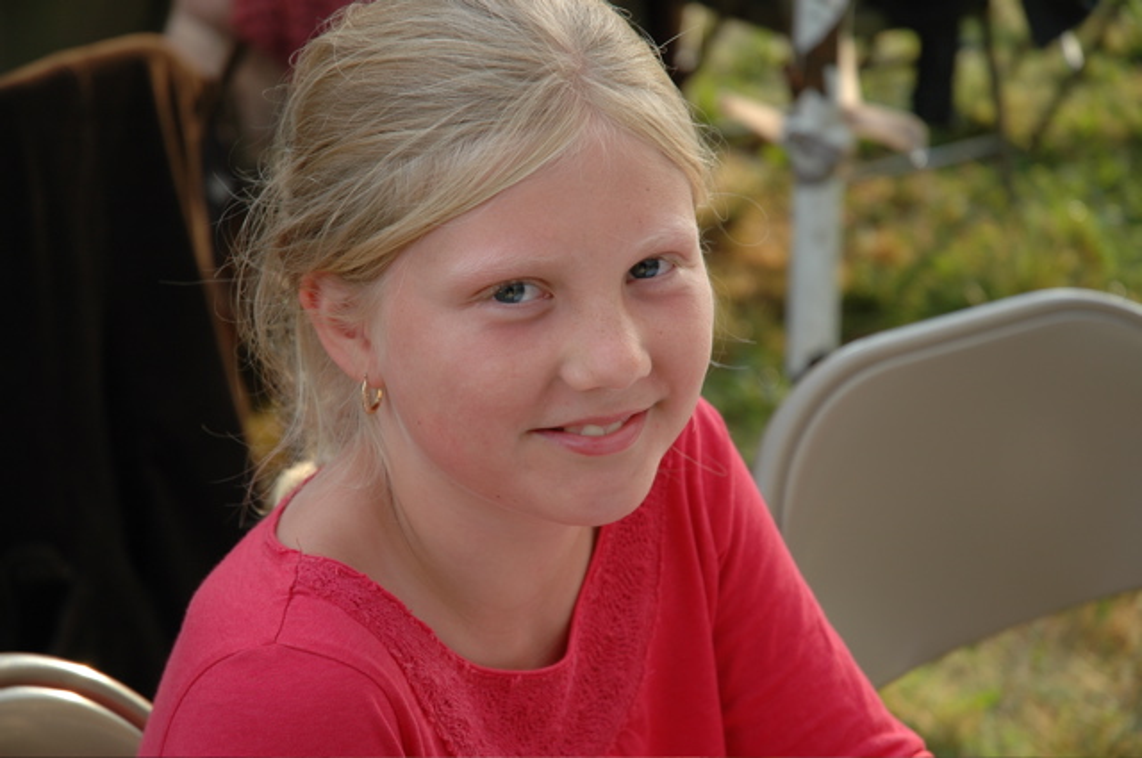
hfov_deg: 19.5
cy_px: 379
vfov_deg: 13.0
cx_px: 571
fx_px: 3327
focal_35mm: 105
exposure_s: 1/80
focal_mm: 70
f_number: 4.5
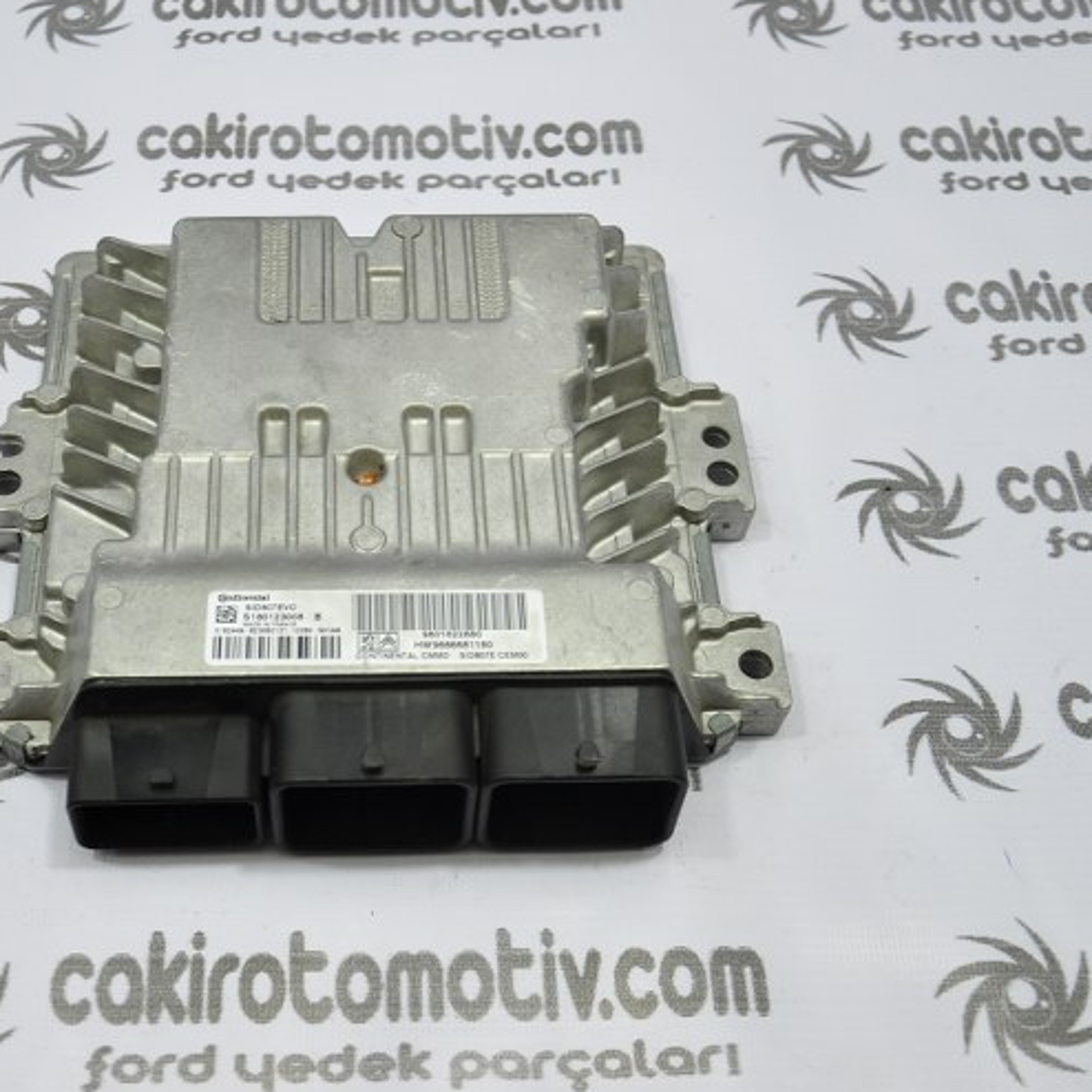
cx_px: 371
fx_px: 1820
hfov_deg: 33.1
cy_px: 526
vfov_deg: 33.4
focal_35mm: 51
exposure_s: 1/40
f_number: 4.5
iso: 200
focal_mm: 22
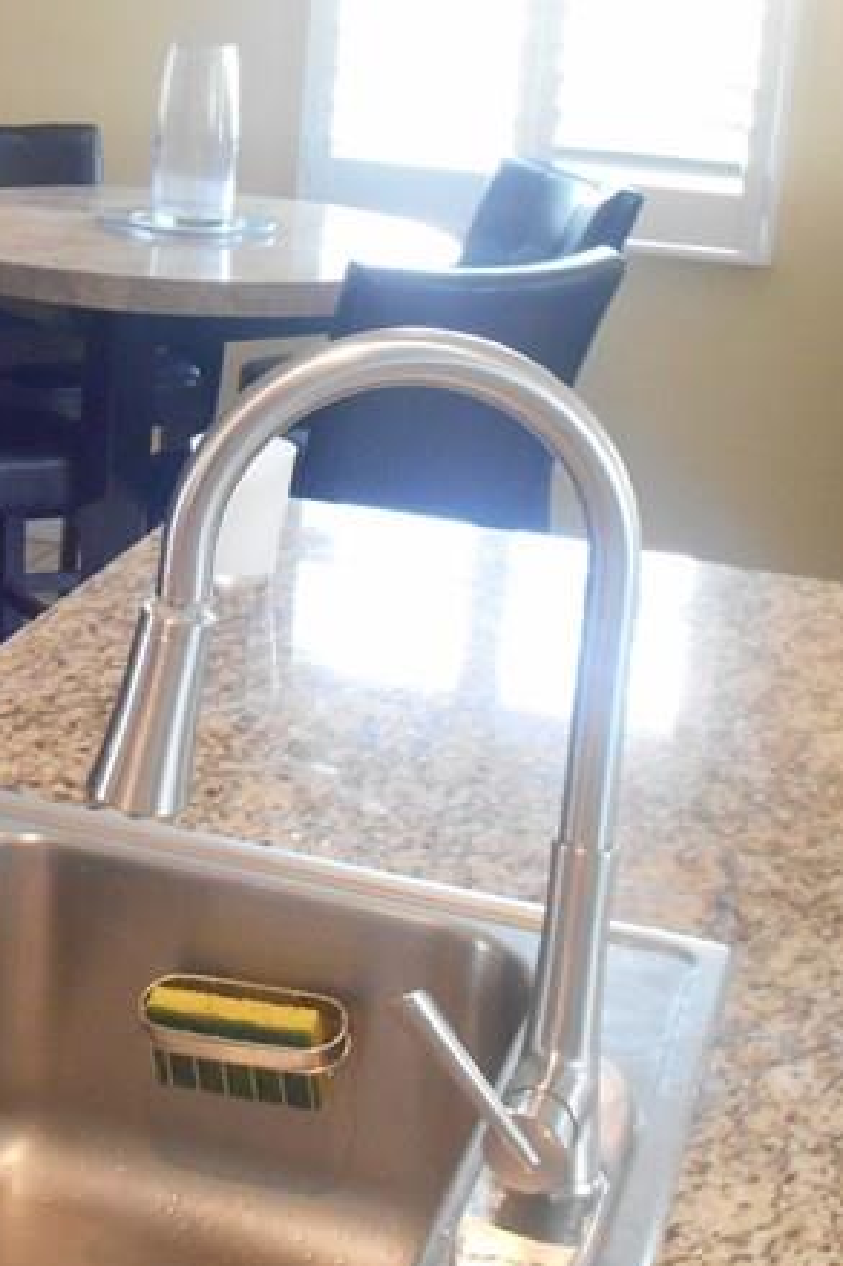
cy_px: 388
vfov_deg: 31.6
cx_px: 58
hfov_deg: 21.0
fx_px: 2214
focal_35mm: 63
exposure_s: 1/30
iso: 400
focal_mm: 4.7
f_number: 3.4
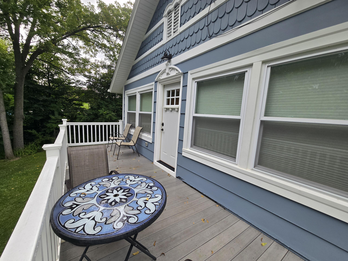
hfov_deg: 106.2
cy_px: 130
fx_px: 131
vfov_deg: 89.9
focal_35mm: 13
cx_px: 174
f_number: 2.2
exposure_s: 1/120
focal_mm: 2.2
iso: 50
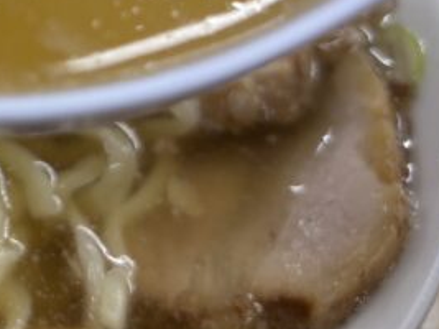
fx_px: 989
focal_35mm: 78
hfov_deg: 22.6
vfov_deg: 18.2
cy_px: -30
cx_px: -117
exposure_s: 1/50
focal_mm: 5.96
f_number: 1.6
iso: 64
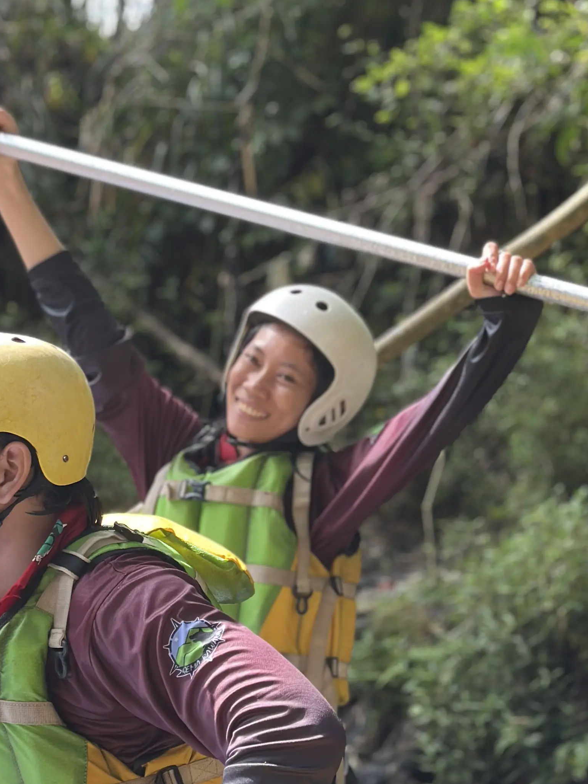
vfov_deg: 20.8
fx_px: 2129
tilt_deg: +6.2
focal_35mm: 94
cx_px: 421
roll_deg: +1.9
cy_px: 289
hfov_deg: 15.7
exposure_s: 1/484
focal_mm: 6.86
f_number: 1.78
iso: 80
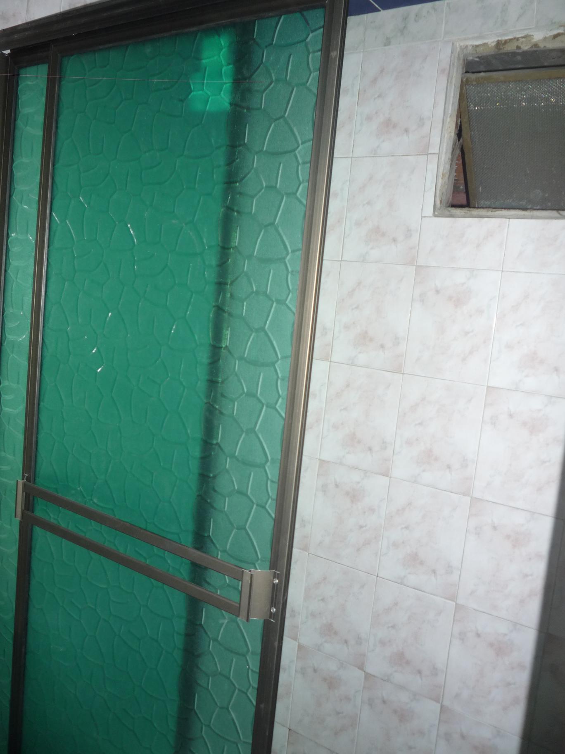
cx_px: 282
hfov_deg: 46.8
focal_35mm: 30
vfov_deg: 60.0
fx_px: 653
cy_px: 377
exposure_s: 1/30
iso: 160
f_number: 3.3
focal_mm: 5.2
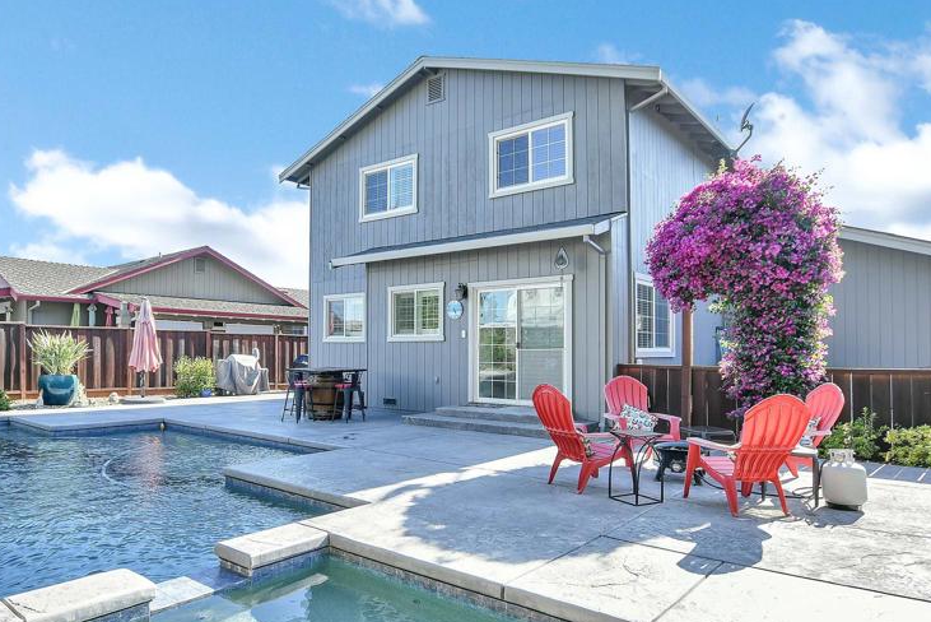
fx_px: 543
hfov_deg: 80.9
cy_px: 331
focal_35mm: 21
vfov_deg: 59.5
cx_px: 415
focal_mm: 10
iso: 125
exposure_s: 1/125
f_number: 5
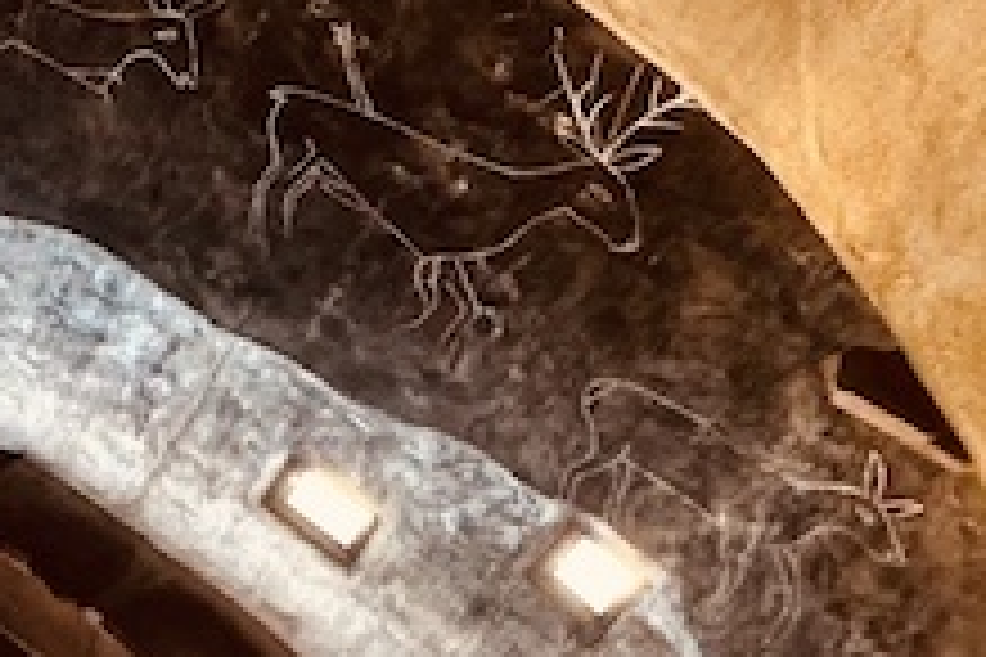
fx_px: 1862
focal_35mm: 68
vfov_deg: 19.2
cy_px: 711
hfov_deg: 20.8
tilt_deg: -54.8
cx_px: -774
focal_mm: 2.22
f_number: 2.2
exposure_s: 1/60
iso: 640
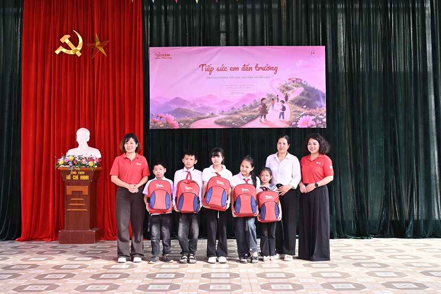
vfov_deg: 31.2
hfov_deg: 45.4
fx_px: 527
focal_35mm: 43
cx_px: 220
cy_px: 147
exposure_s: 1/200
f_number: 3.2
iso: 125
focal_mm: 29
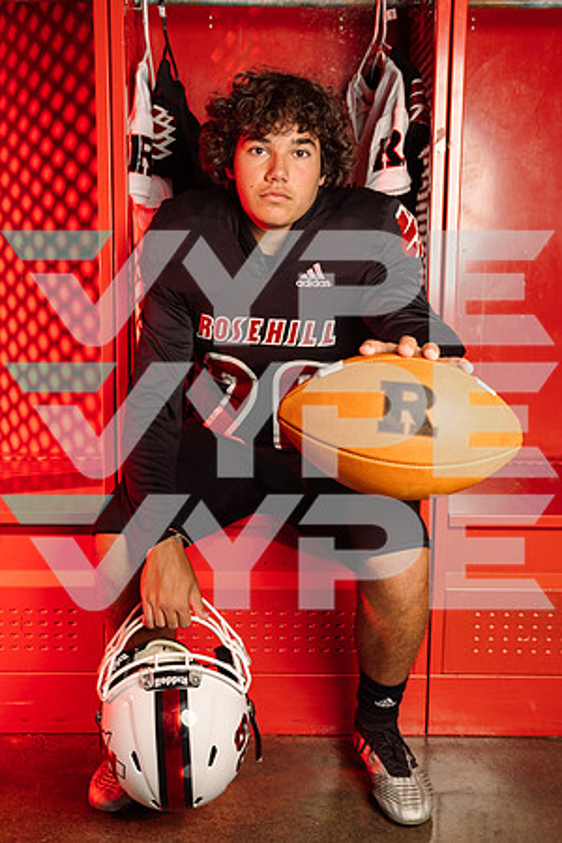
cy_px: 422
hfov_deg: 29.2
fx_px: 1077
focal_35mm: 46
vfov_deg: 42.7
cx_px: 281
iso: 250
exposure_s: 1/250
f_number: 6.3
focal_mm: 46
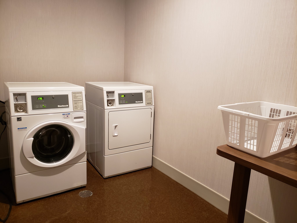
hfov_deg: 67.3
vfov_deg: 53.1
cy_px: 112
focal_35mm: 26
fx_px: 223
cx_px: 148
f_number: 1.5
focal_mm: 4.3
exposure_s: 1/24
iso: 250
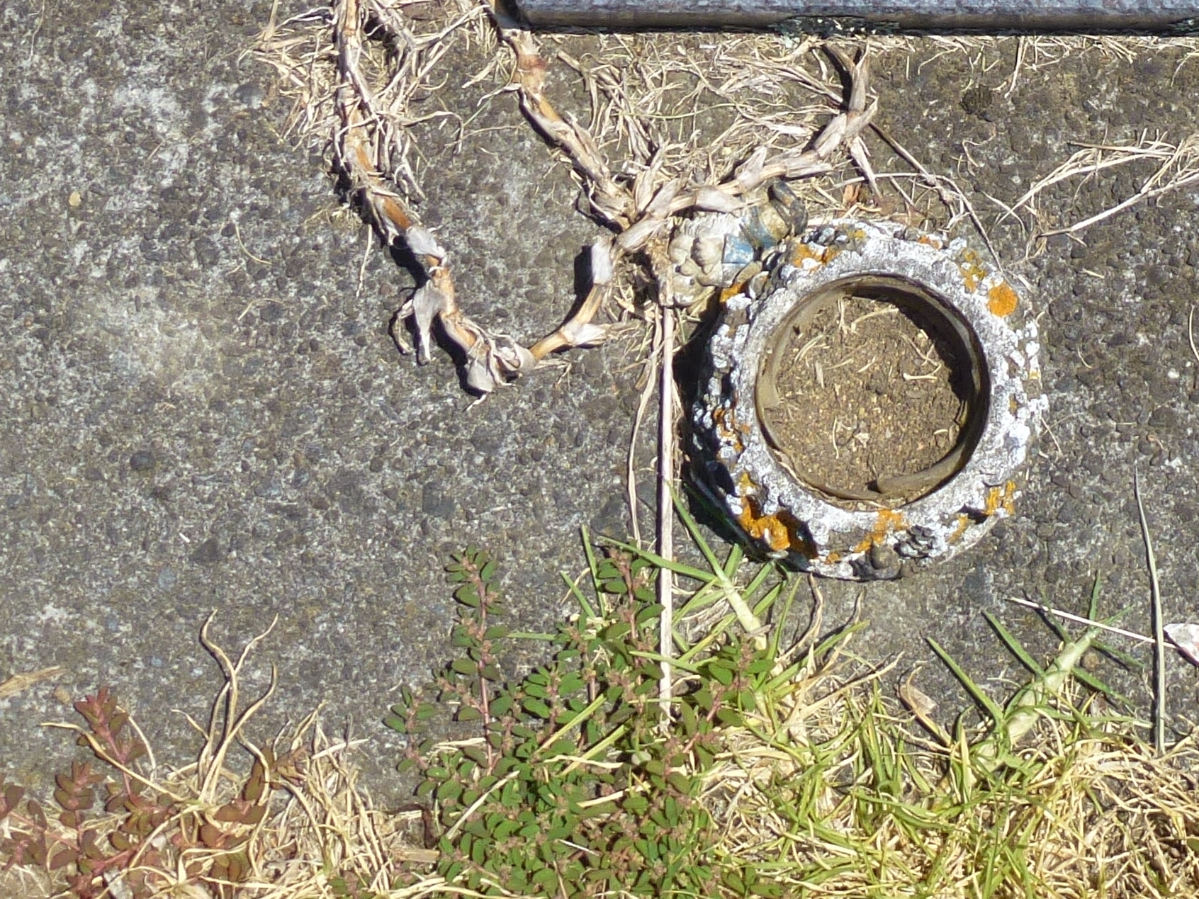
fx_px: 3360
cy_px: -193
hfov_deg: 20.0
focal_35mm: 97
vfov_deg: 14.7
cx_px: 997
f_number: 3.8
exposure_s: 1/1000
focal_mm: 6.8
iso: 100
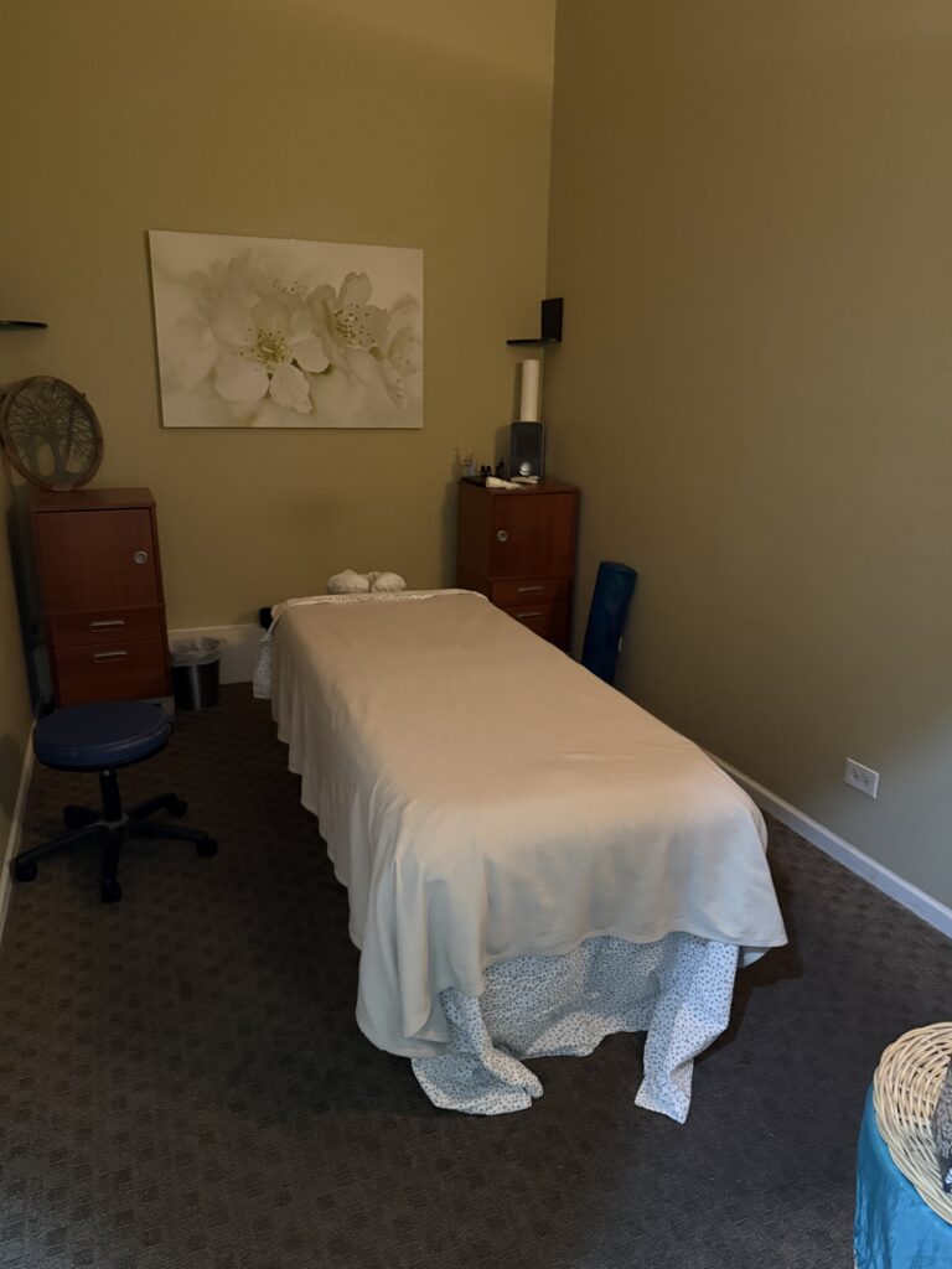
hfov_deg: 56.8
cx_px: 476
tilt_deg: -17.1
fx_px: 880
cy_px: 634
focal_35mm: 24
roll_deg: -1.8
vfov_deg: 71.6
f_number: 1.78
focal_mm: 6.76
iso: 1000
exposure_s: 1/30
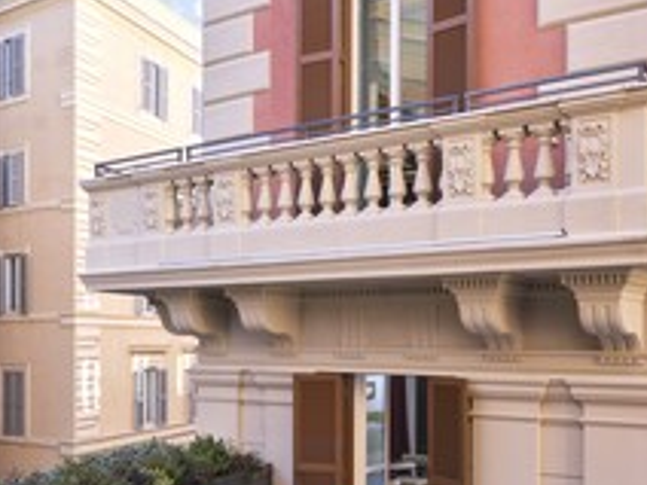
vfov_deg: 33.1
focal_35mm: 43
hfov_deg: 43.8
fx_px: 804
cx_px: 302
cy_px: 343
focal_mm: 32.6
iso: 400
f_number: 22
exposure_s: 1/25
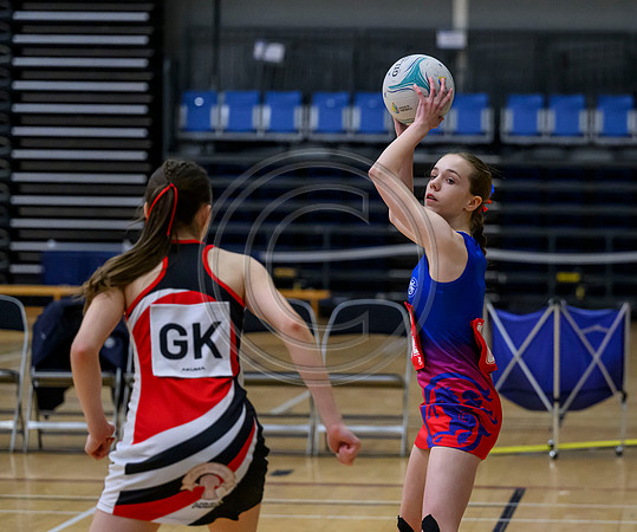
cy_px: 253
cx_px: 462
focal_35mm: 170
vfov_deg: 9.3
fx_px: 3269
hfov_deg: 11.1
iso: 5000
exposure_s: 1/1600
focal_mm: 105
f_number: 2.8
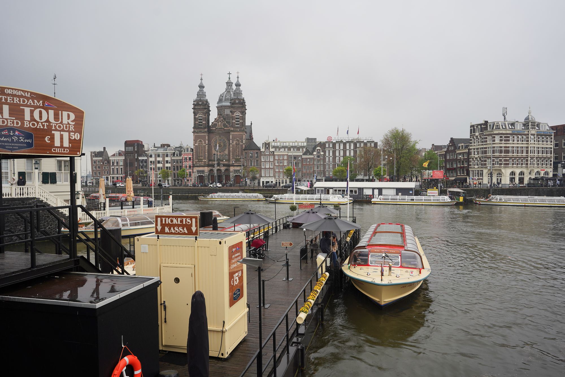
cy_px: 188
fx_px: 377
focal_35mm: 24
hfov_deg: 73.7
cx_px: 282
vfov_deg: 53.1
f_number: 5.6
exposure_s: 1/100
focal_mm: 24
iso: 100
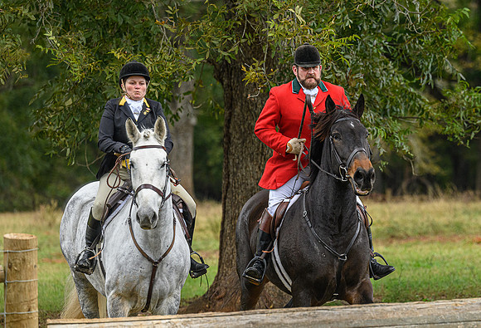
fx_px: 3342
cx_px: 325
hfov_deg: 8.2
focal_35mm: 249
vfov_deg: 5.6
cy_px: 160
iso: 800
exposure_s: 1/640
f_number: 3.5
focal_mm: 165
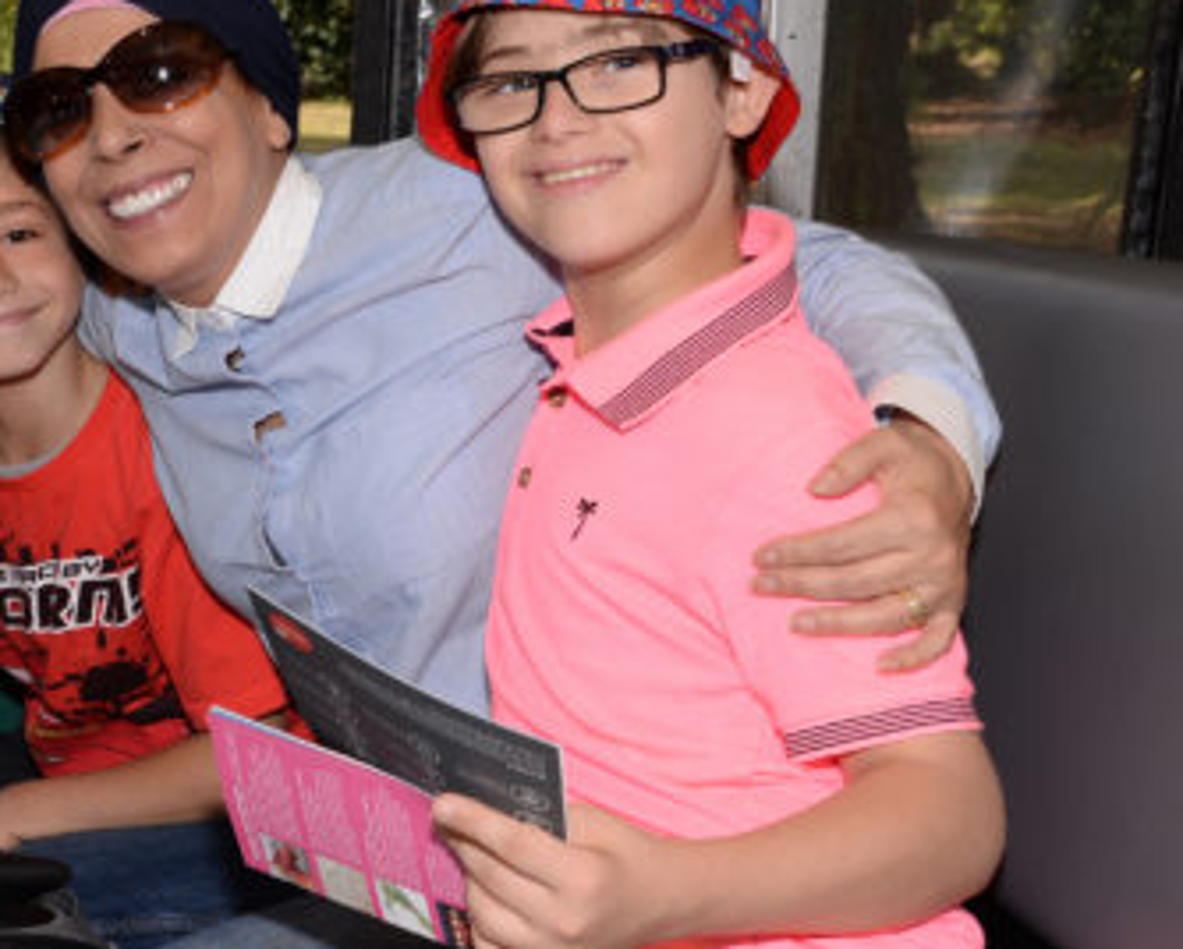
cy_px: 598
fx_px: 2419
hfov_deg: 25.8
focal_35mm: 69
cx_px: -64
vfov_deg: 22.1
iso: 200
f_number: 8
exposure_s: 1/125
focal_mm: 24
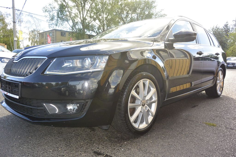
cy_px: 78
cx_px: 118
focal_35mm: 27
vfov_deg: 47.9
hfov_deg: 67.4
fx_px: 177
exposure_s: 1/250
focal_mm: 10
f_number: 4.5
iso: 160
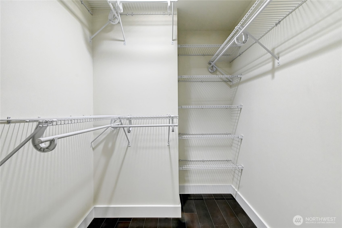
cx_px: 171
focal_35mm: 15
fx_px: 142
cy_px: 114
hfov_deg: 100.4
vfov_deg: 77.3
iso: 3200
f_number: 11
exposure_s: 1/8
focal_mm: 10
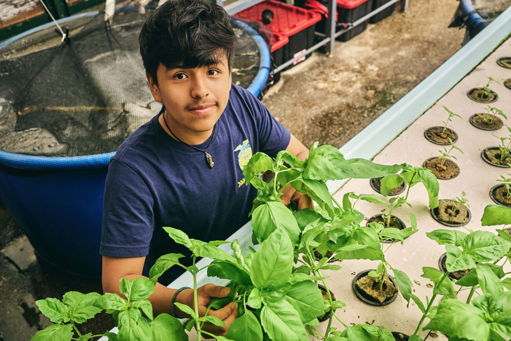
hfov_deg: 57.2
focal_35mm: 33
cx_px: 256
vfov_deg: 40.0
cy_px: 170
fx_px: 468
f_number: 5.6
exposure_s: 1/200
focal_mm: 33
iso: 1600
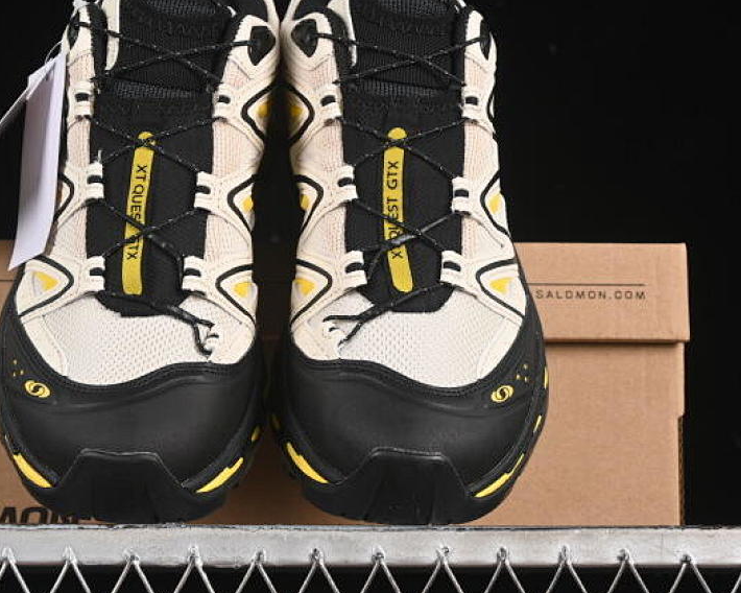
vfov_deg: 14.4
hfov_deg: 17.9
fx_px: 2347
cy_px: 289
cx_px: 243
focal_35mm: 107
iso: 160
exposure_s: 1/50
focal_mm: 50
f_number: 6.3
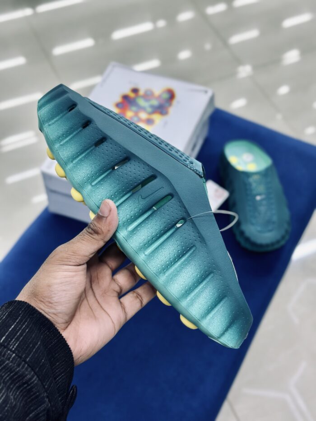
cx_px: 158
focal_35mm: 48
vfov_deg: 39.7
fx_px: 584
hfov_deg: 30.3
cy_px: 210
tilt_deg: -54.3
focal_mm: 6.86
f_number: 1.78
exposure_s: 1/100
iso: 80
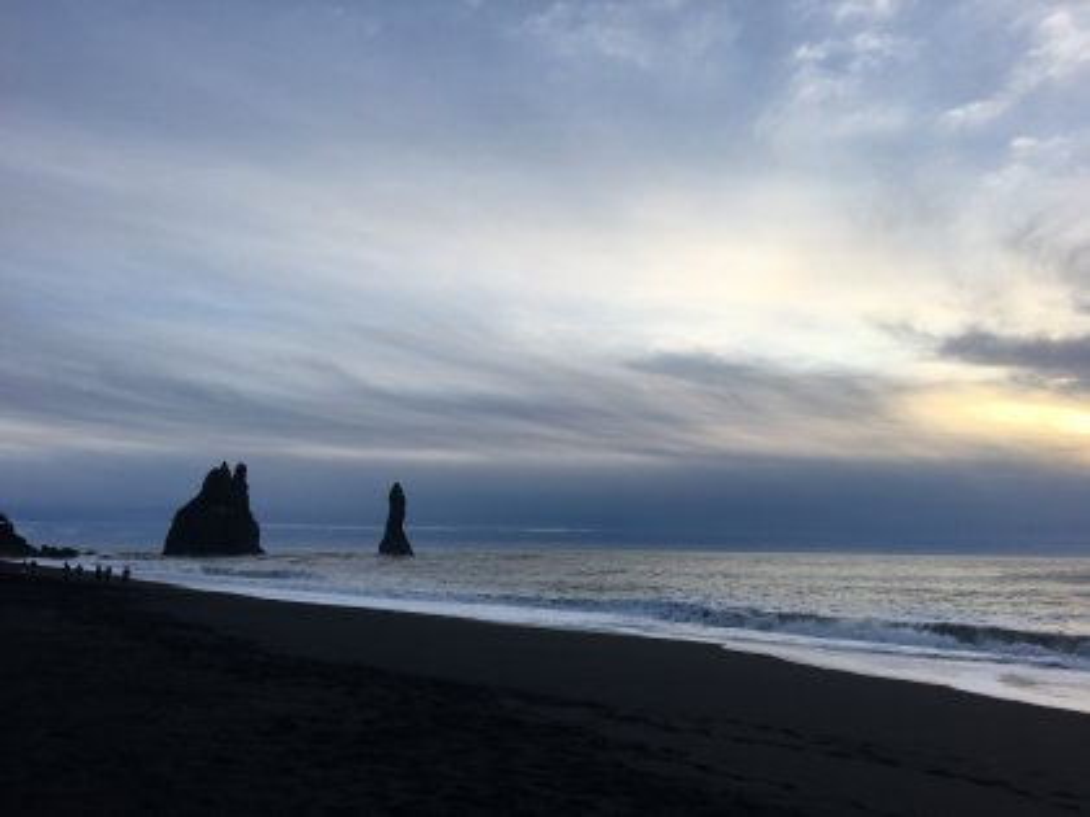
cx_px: 545
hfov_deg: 61.7
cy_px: 408
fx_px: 913
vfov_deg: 48.2
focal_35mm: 29
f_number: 2.2
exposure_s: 1/513
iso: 25
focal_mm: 4.15
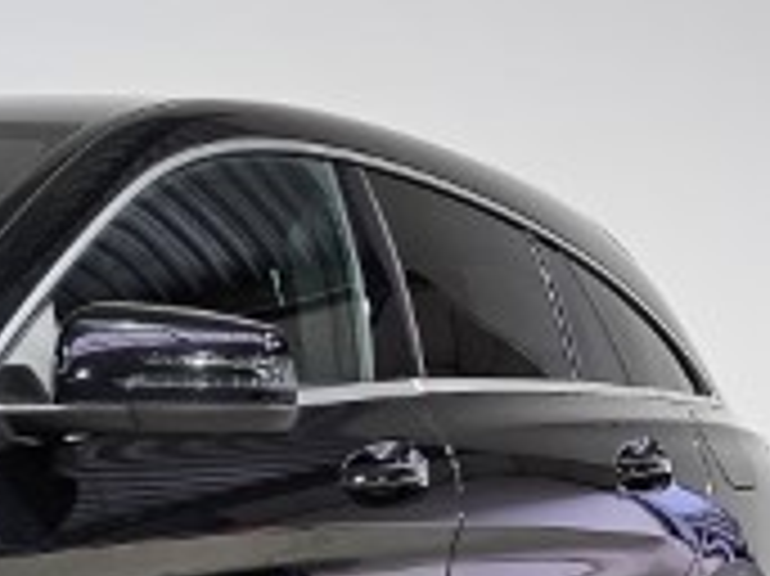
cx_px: -504
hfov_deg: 18.9
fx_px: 1912
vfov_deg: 16.2
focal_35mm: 86
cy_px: 770
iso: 125
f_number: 1.7
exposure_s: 1/100
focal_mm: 6.3
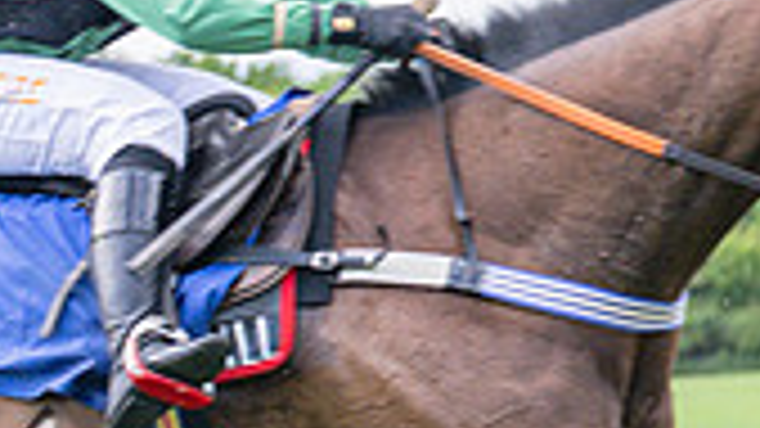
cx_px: -135
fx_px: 9087
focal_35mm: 451
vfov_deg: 2.7
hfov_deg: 4.8
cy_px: 425
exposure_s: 1/1250
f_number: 4
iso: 400
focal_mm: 70
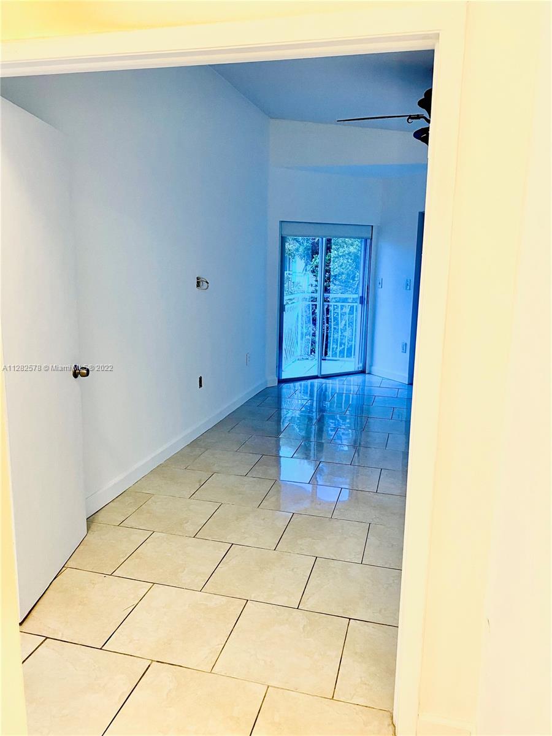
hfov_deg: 53.1
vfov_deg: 67.3
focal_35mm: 26
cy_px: 368
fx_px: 553
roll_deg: -0.6
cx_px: 276
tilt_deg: -10.7
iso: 100
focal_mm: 4.25
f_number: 1.8
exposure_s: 1/60
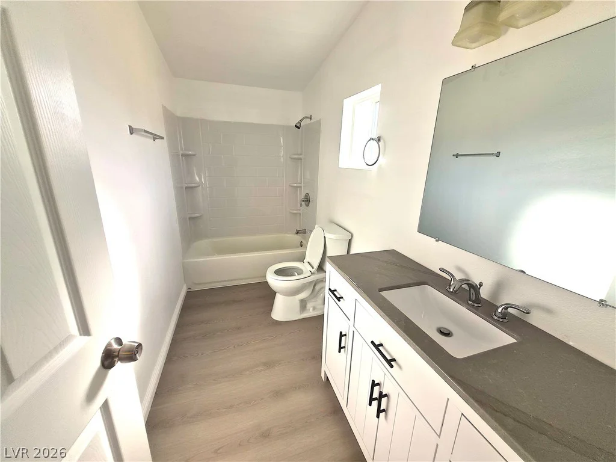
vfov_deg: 89.9
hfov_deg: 106.2
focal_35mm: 13
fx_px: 231
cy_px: 231
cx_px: 308
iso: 32
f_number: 2.2
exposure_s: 1/120
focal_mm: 1.7
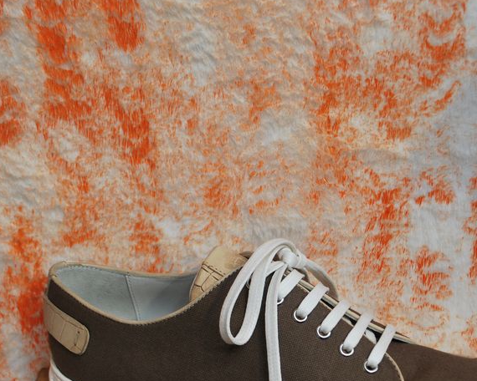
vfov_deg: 23.2
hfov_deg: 29.1
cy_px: 297
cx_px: 281
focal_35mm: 65
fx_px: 918
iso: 200
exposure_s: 1/80
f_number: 4.5
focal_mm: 22
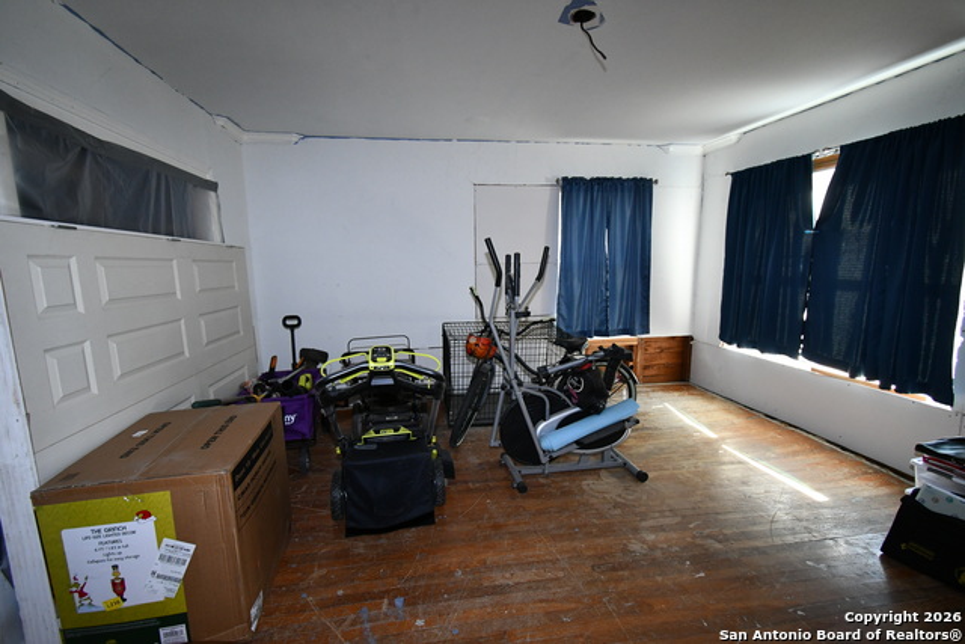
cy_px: 322
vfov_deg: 77.4
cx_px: 482
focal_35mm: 15
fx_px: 402
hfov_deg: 100.4
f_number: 4.5
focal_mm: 10
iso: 1600
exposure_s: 1/60
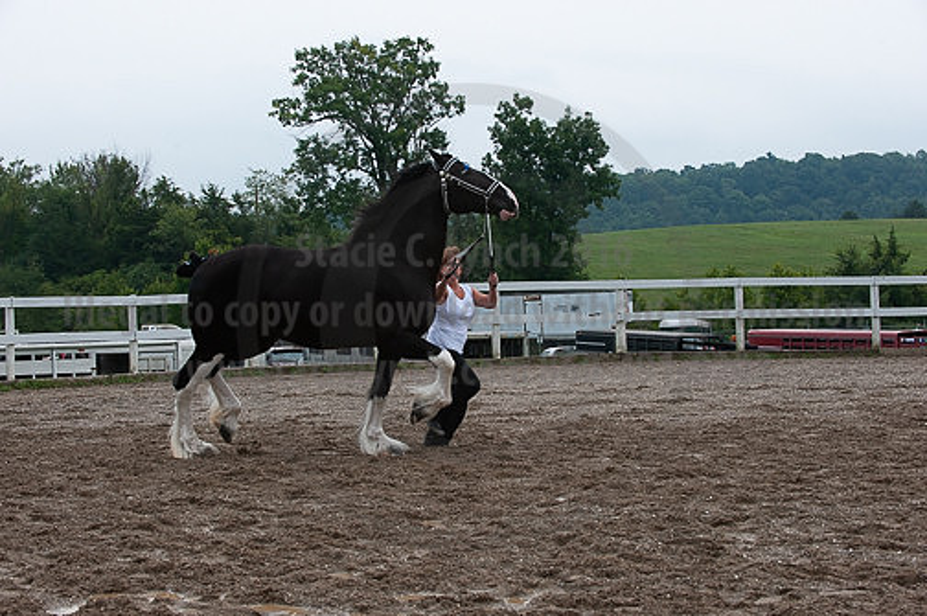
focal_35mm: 70
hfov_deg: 28.9
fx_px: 1801
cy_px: 308
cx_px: 464
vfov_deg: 19.4
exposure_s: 1/1600
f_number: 5.6
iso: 900
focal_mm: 70
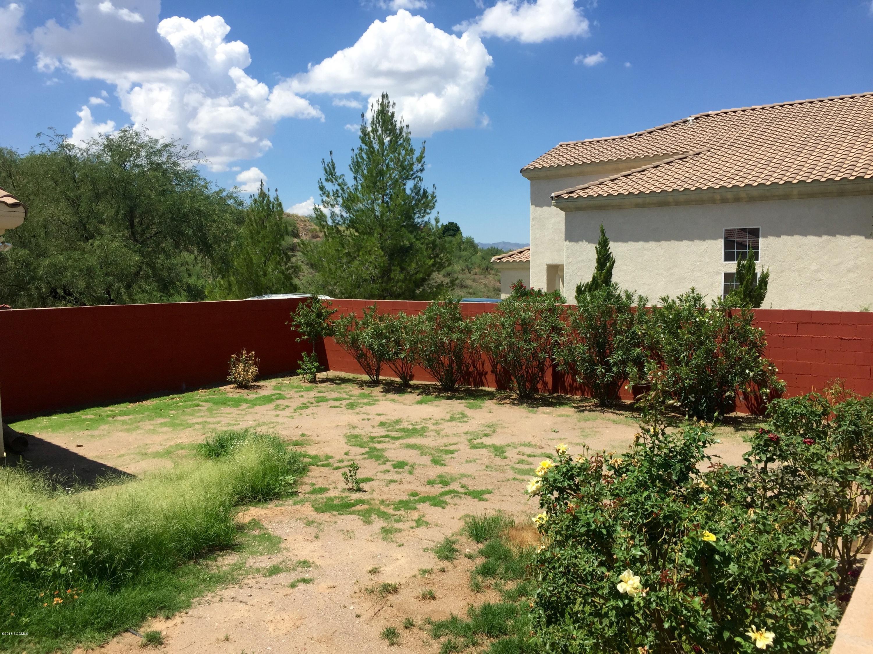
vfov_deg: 48.2
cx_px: 436
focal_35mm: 29
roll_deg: -0.5
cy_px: 327
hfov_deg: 61.7
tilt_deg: -5.6
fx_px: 731
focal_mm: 4.15
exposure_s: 1/2198
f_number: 2.2
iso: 32
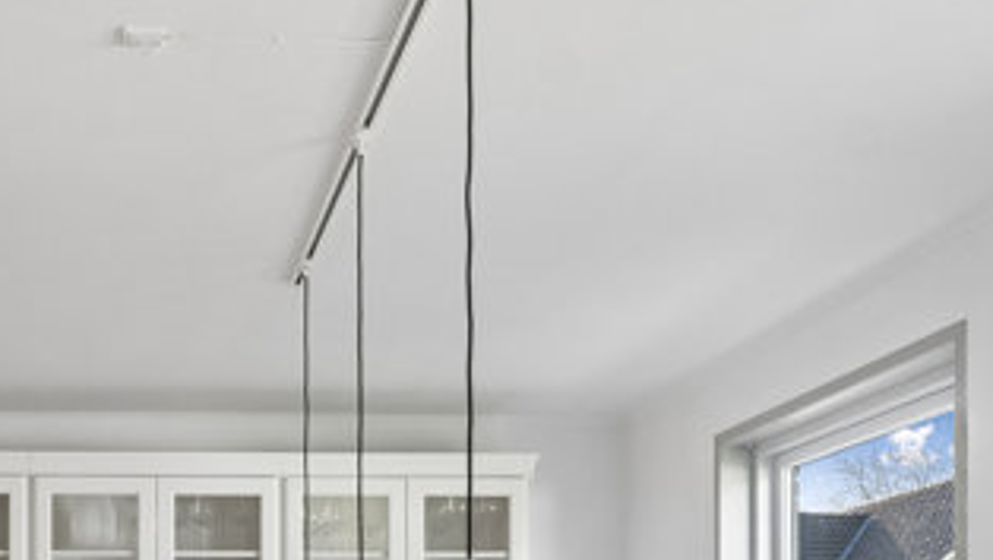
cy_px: 672
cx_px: 136
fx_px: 1475
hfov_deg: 35.4
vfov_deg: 20.1
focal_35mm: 56
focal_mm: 14
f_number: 8
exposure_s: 1/8
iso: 200
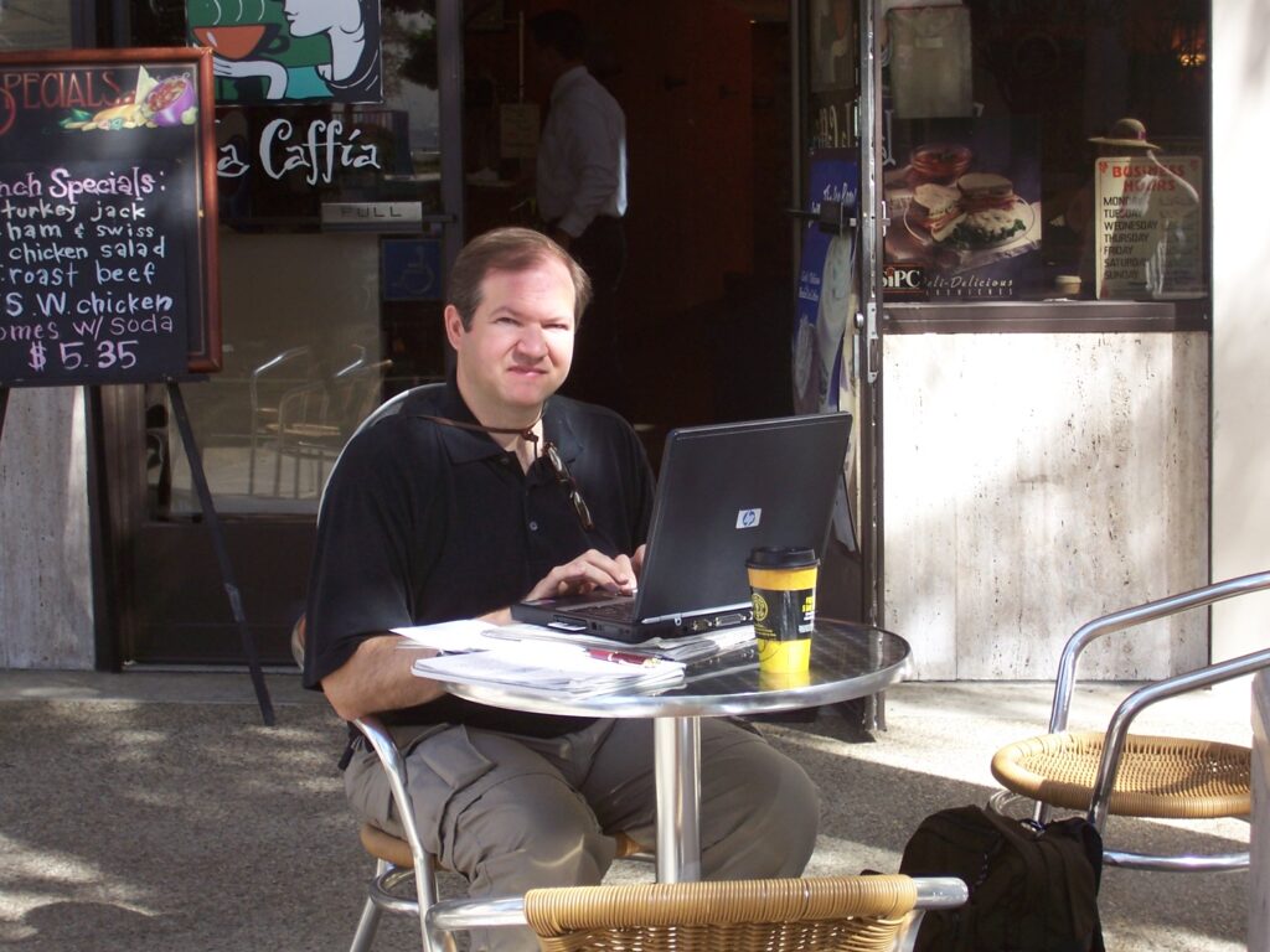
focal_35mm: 82
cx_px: 635
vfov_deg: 18.0
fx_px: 3008
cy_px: 476
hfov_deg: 23.8
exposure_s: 1/180
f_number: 4.1
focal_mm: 13.5
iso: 80
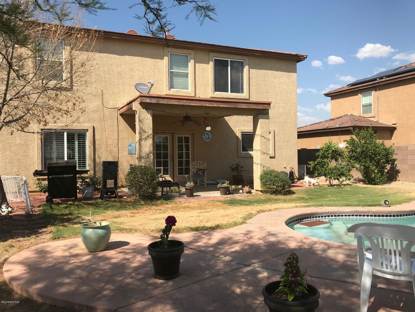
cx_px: 208
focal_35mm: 28
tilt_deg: -0.7
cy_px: 156
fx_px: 336
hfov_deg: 63.4
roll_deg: +0.4
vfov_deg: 49.7
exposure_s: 1/2457
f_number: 1.8
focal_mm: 3.99
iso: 20
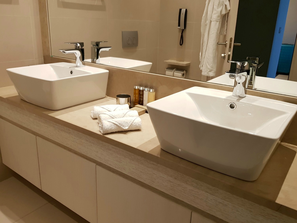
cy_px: 112
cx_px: 148
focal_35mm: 26
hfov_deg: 67.3
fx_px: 223
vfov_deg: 53.1
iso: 160
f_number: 1.7
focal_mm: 4.2
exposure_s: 1/33
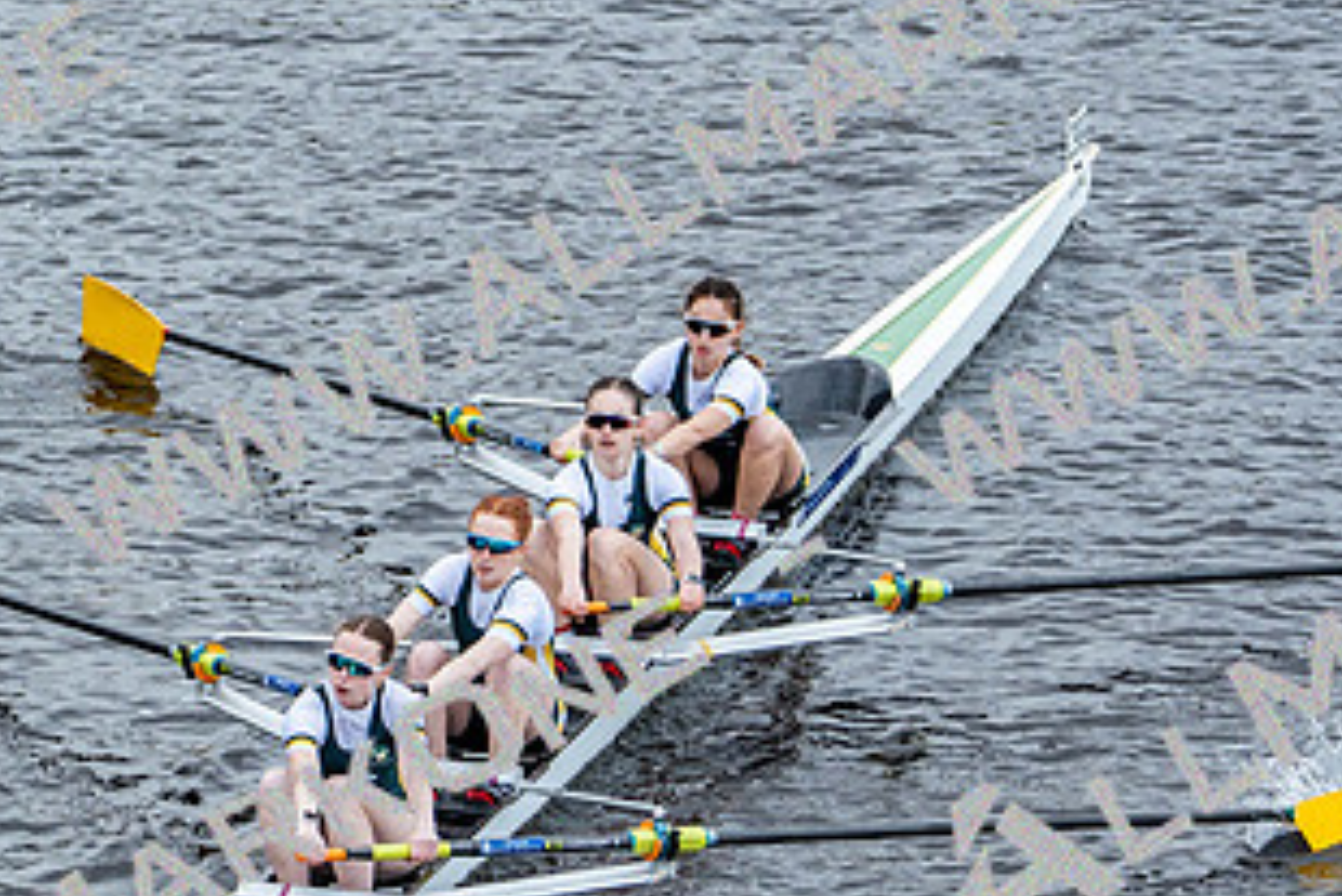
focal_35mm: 442
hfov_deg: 4.7
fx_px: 16484
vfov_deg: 3.1
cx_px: 580
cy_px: 578
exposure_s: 1/1250
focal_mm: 236
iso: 1600
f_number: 5.6
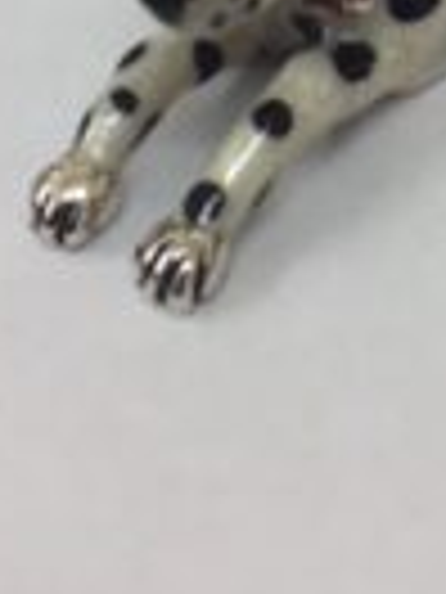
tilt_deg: -37.1
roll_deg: +2.2
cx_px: 329
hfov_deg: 16.7
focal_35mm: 88
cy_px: -81
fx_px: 1512
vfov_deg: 21.0
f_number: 2.2
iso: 50
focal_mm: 4.15
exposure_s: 1/100
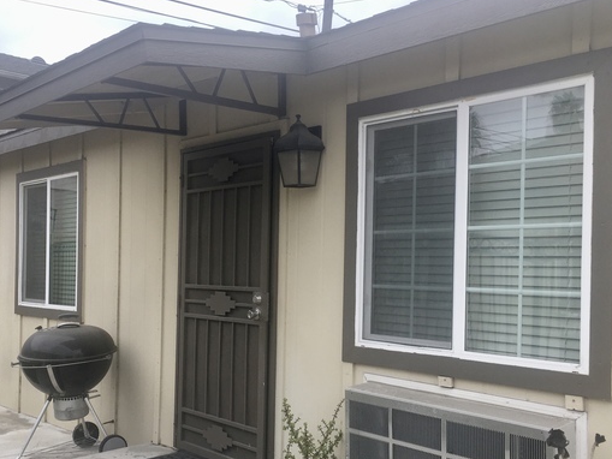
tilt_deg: +1.5
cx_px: 281
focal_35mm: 38
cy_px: 270
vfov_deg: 37.6
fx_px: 672
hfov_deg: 48.9
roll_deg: -0.6
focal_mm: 4.15
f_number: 2.2
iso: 25
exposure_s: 1/413
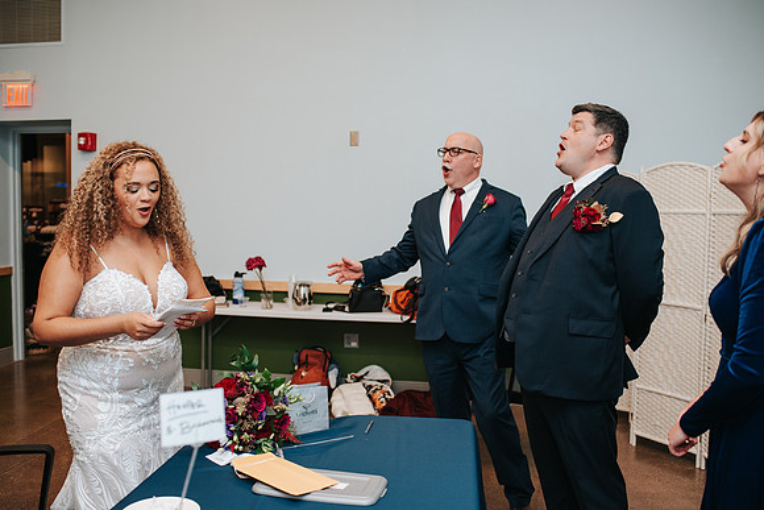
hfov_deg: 54.4
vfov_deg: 37.9
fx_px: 743
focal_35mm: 35
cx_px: 382
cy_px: 255
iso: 800
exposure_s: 1/200
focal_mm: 35
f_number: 2.8
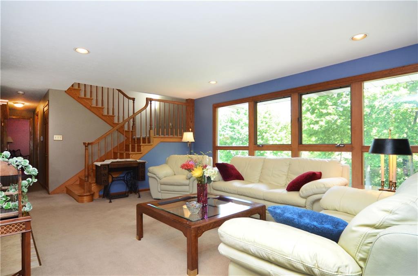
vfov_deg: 67.1
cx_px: 209
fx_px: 208
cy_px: 138
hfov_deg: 90.2
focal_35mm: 18
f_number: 5.6
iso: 800
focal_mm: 12
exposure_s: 1/100
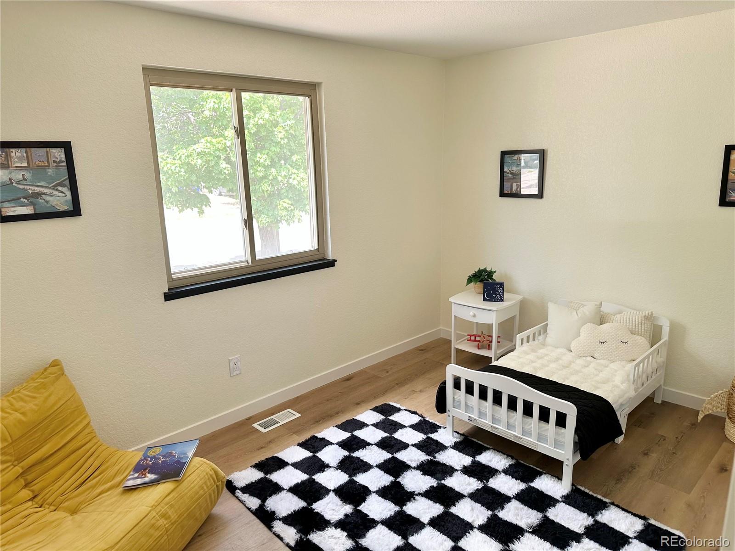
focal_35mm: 24
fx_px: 510
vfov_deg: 56.8
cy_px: 276
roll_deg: +0.9
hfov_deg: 71.6
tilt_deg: -13.1
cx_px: 368
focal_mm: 6.86
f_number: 1.78
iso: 125
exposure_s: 1/121
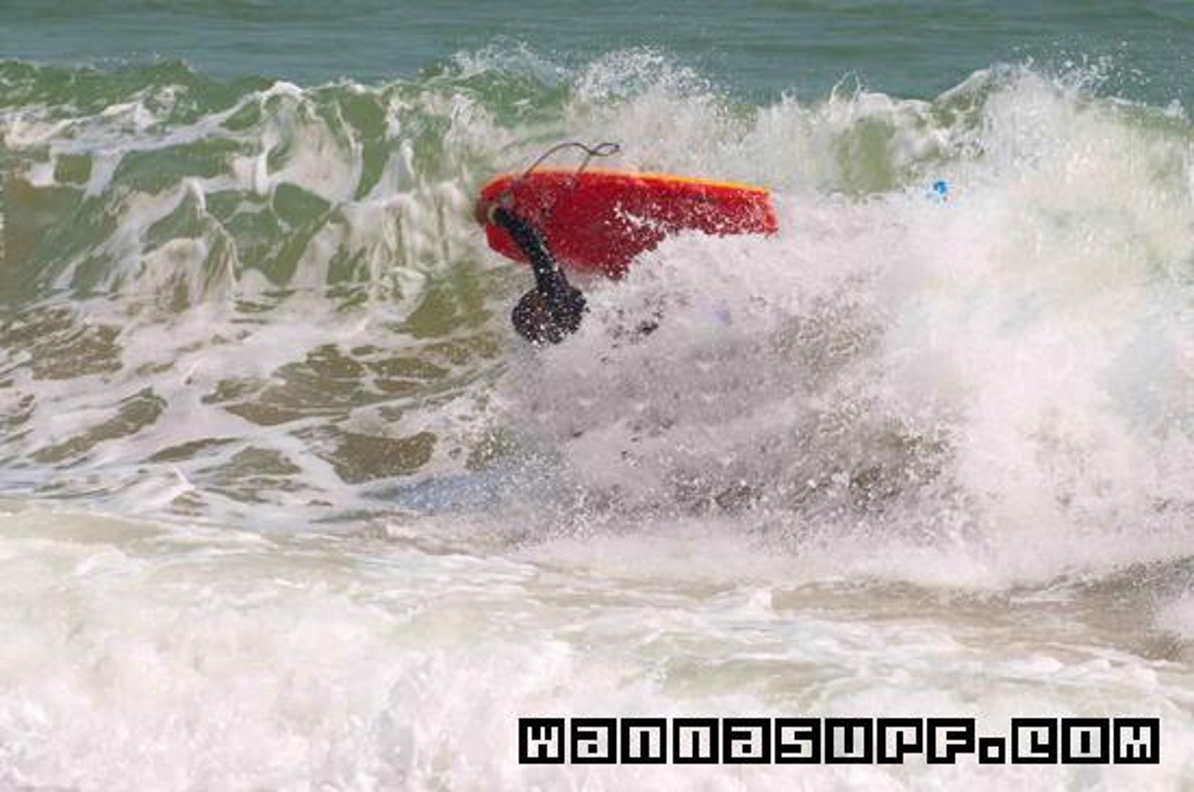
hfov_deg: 7.6
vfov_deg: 5.1
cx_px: 597
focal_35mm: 270
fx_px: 8942
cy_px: 396
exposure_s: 1/800
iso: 100
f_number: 7.1
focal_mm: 180
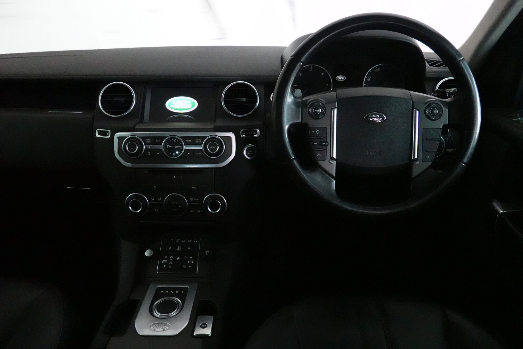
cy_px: 174
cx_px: 262
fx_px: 378
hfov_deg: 69.4
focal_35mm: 26
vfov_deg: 49.6
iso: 6400
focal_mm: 9.75
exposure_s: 1/250
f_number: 3.2
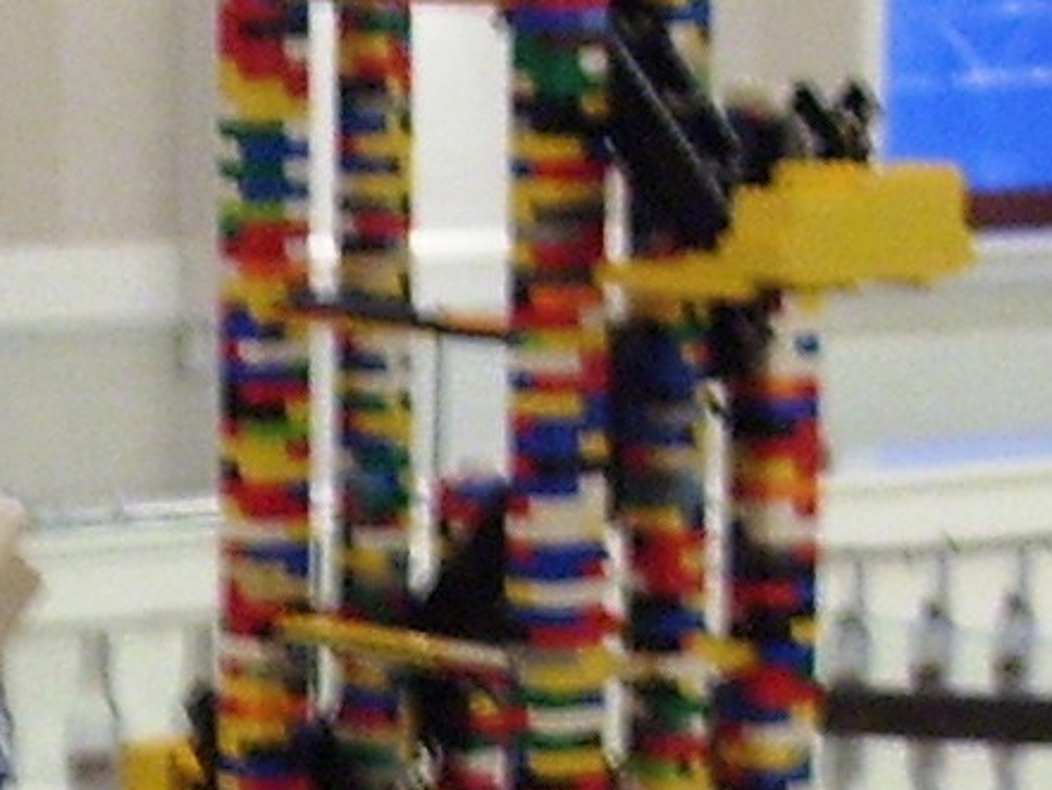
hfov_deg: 10.3
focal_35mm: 188
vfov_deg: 7.8
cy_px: 936
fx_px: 5715
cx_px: -372
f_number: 2.7
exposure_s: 1/8
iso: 160
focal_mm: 6
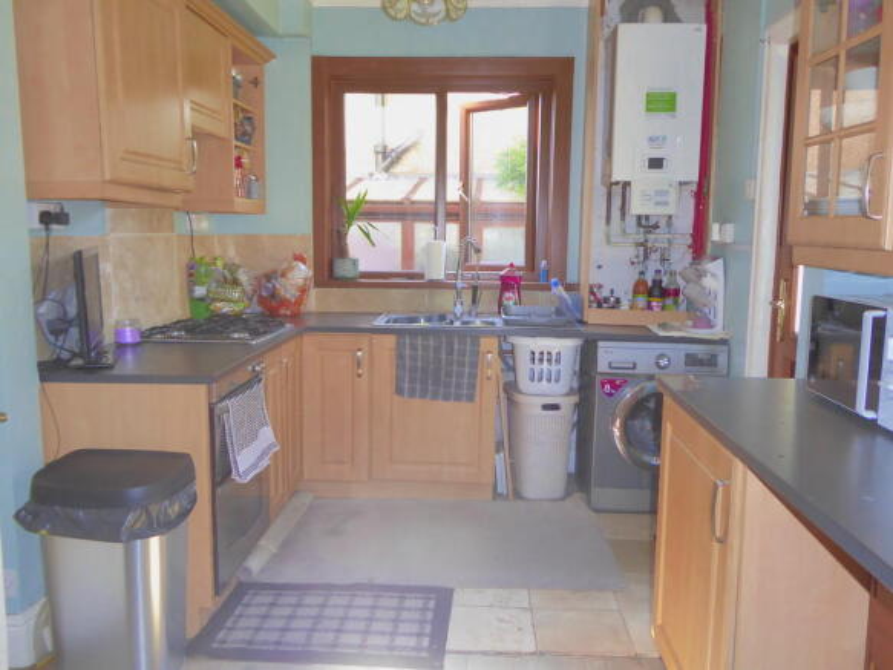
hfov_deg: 61.7
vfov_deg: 48.2
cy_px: 335
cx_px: 446
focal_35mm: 29
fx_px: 748
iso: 250
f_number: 3.5
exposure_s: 1/60
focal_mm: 5
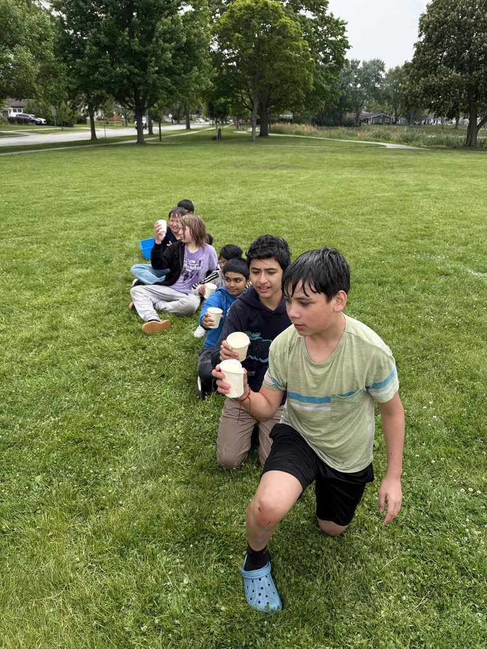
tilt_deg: -23.2
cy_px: 324
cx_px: 244
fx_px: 450
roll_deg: -1.7
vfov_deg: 71.6
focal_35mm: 24
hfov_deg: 56.8
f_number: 1.78
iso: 100
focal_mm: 6.76
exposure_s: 1/2611
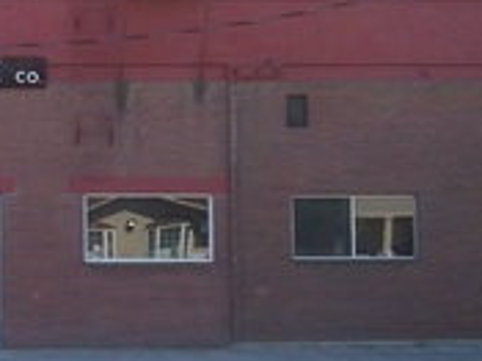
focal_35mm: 103
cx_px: 0
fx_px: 1433
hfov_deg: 18.6
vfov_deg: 14.3
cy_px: 65
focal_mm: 5.9
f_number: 4.5
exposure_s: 1/239
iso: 100
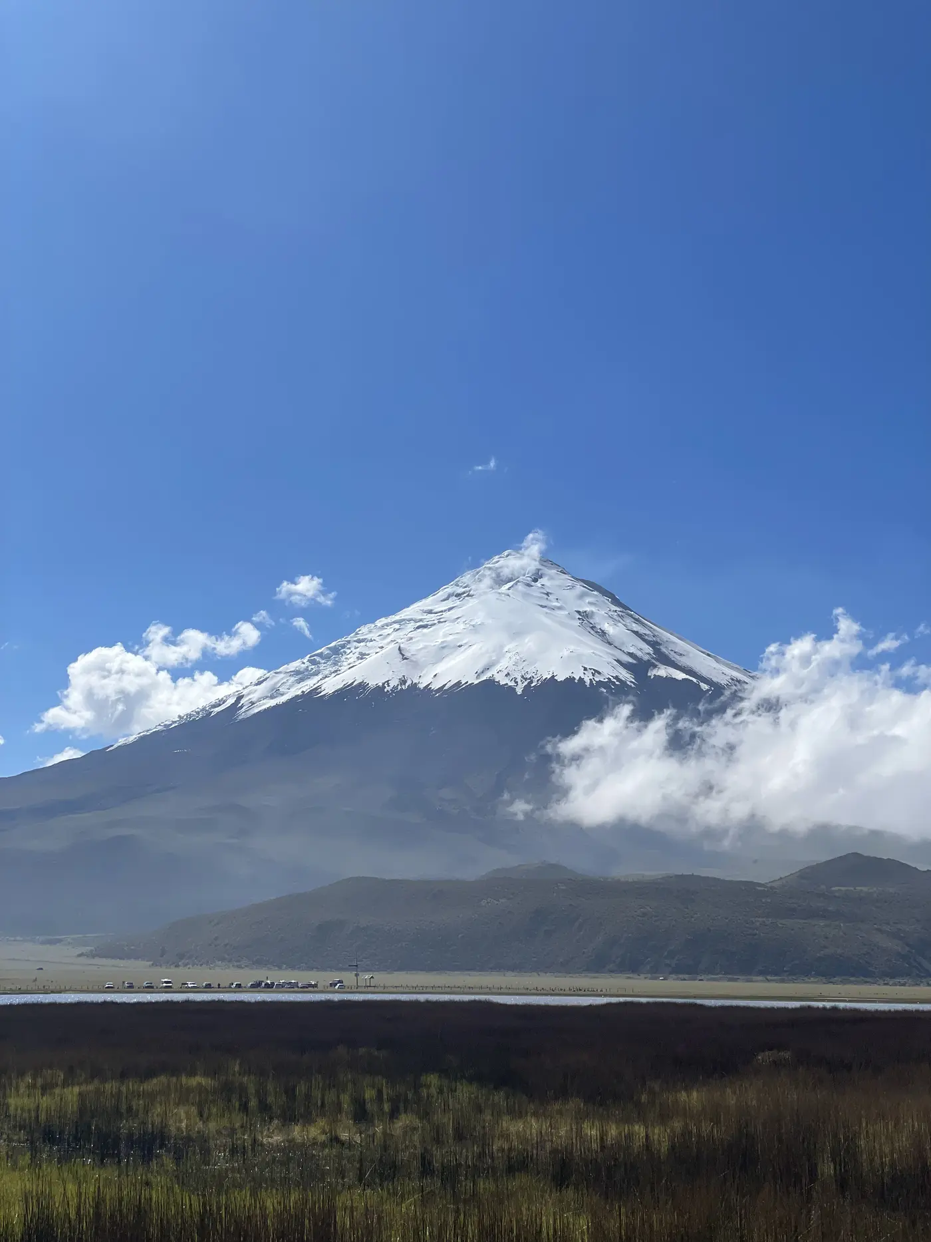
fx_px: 1865
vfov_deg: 36.8
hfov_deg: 28.0
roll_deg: +0.0
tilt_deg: +11.9
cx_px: 466
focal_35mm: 52
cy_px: 621
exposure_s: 1/4785
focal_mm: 6
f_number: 2
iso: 32
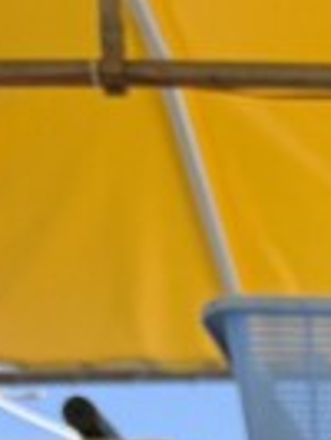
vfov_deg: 10.2
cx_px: 784
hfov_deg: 9.3
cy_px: 1307
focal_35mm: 144
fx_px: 1833
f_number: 1.78
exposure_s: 1/3953
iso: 100
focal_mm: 6.76
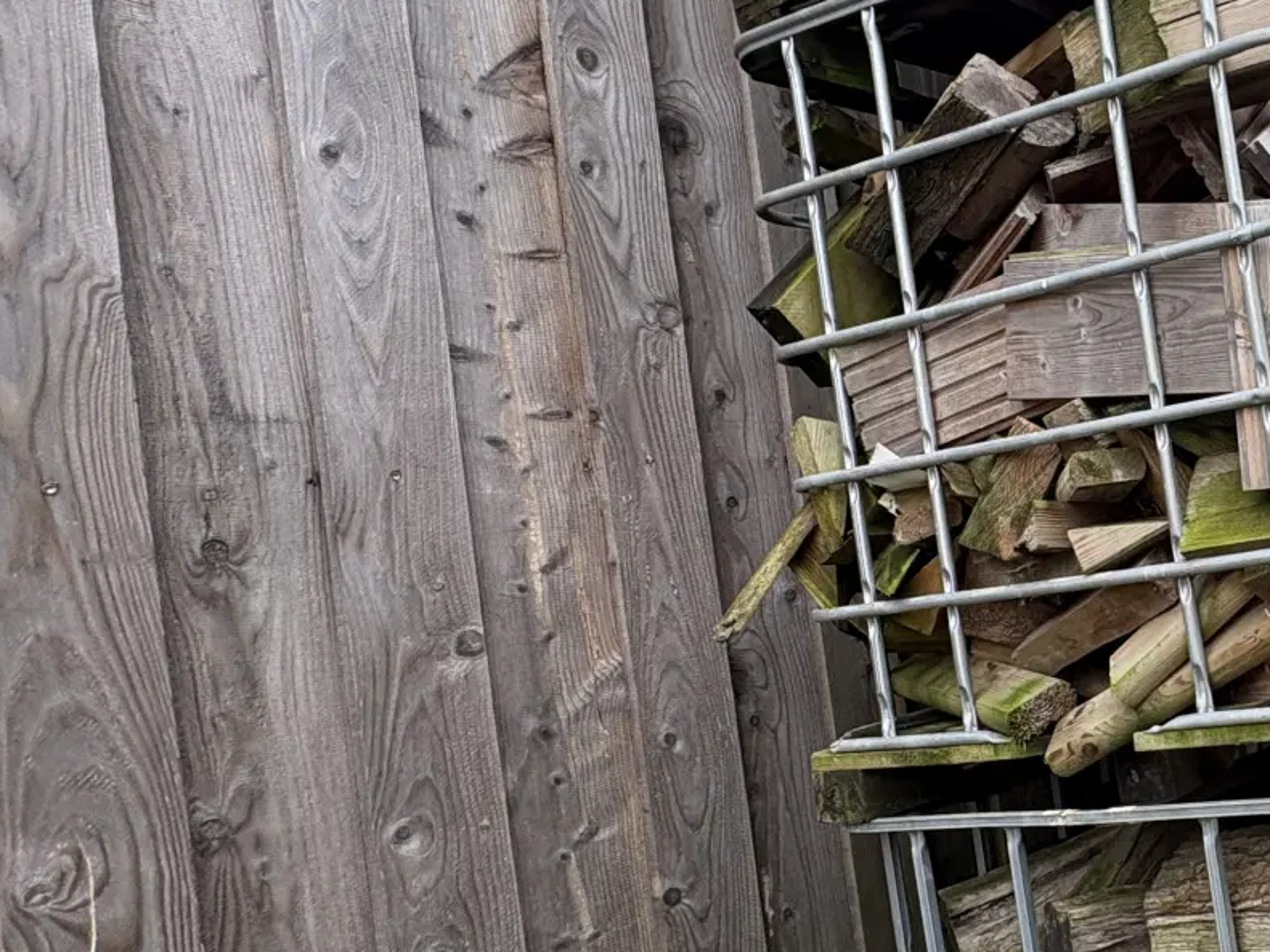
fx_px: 1247
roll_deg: +9.5
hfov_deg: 40.4
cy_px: 469
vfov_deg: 41.8
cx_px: 1479
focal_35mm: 34
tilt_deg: -1.3
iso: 50
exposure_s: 1/111
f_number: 2.2
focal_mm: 2.22
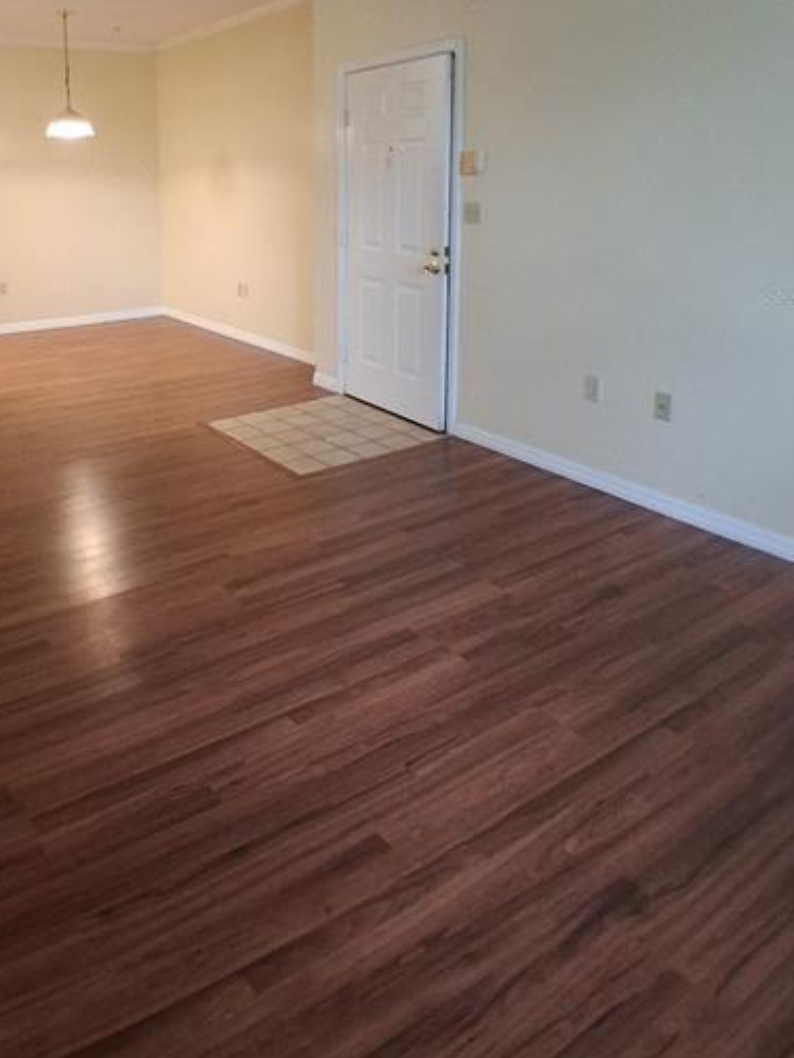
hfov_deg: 51.9
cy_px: 295
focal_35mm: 26
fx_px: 794
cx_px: 255
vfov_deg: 64.2
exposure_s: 1/30
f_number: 2.2
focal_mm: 1.4
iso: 400
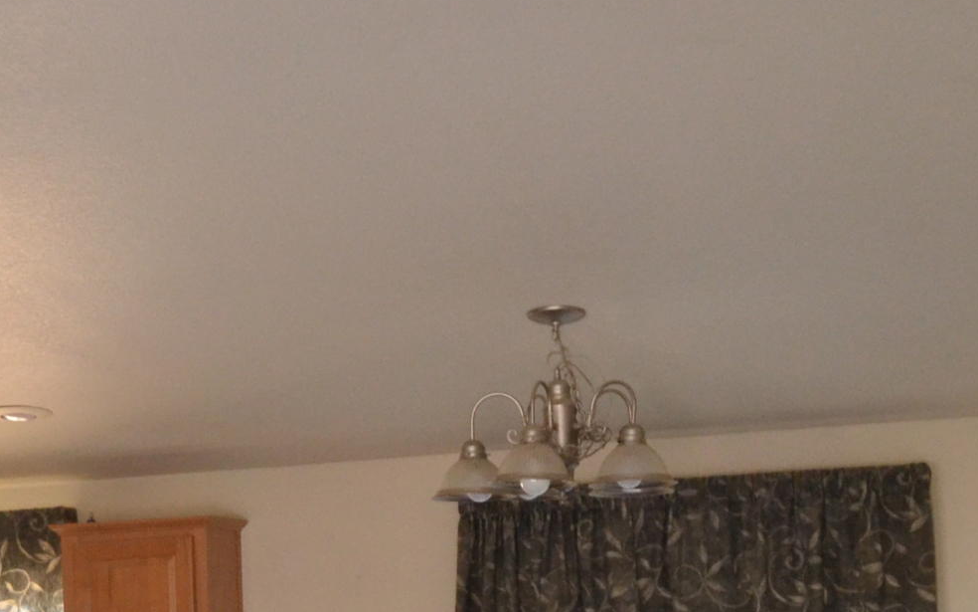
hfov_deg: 22.6
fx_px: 2360
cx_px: 25
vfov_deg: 14.0
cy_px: 877
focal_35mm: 89
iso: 1600
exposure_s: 1/60
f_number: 3.5
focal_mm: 19
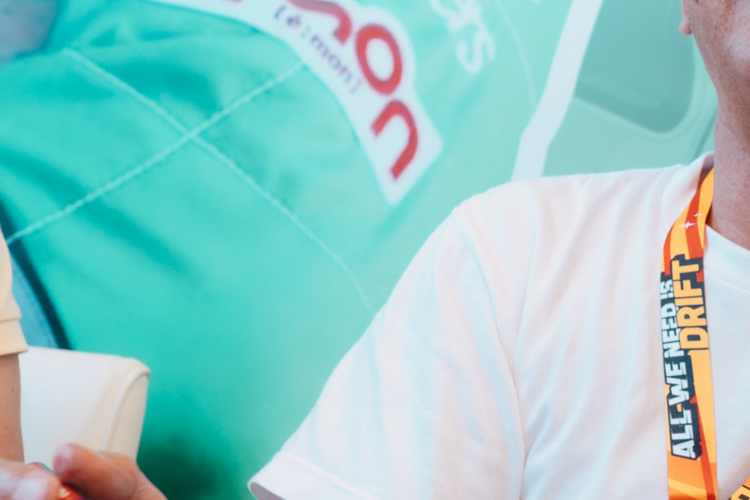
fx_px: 1937
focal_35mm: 93
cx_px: 984
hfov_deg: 20.0
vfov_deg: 14.7
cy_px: 283
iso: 2000
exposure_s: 1/400
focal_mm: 24
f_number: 4.5
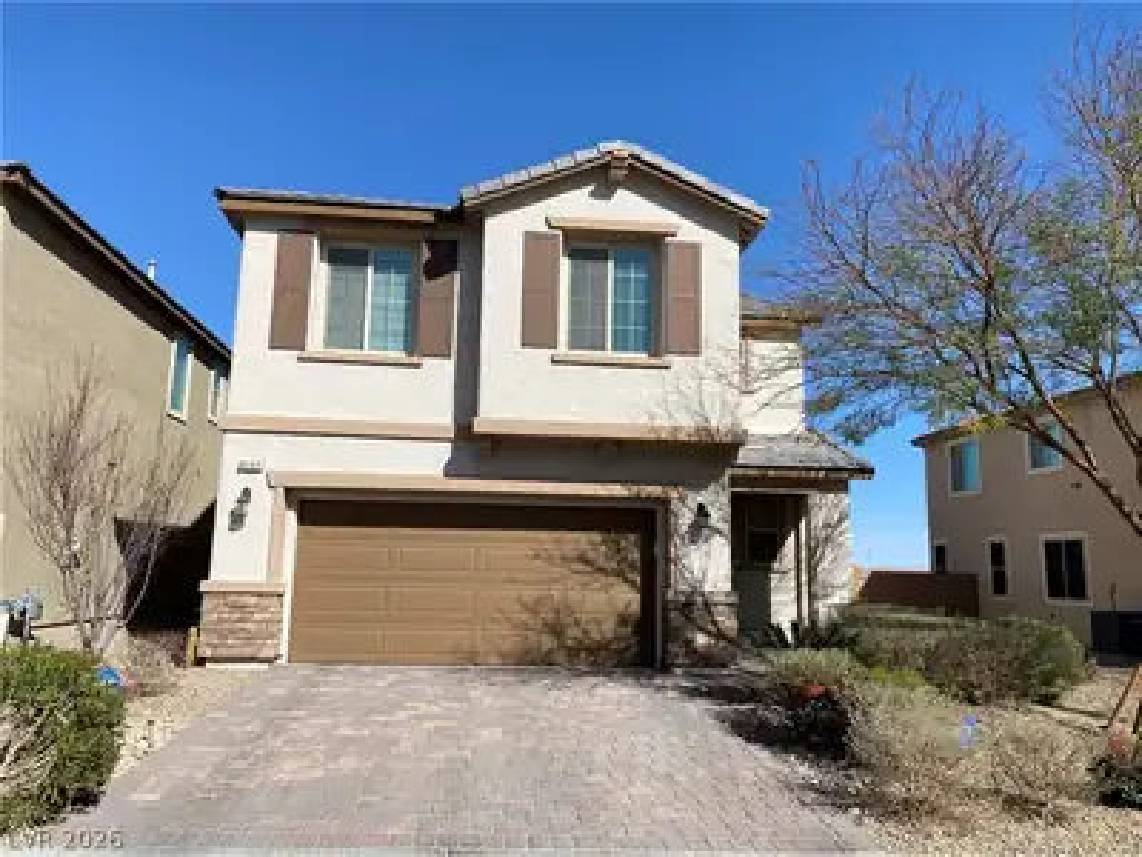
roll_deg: -1.5
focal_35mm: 26
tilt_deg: +8.7
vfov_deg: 53.1
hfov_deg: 67.3
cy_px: 428
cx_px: 571
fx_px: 858
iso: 32
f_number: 1.8
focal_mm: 4.25
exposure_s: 1/3984
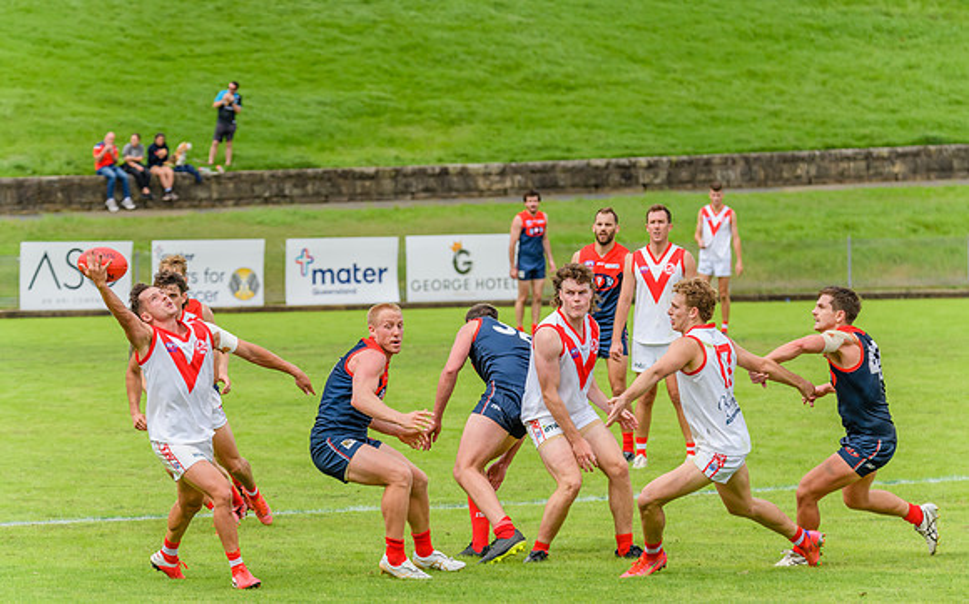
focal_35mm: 245
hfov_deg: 8.6
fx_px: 6457
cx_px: 484
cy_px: 282
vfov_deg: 5.4
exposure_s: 1/1600
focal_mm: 240
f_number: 9
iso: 800
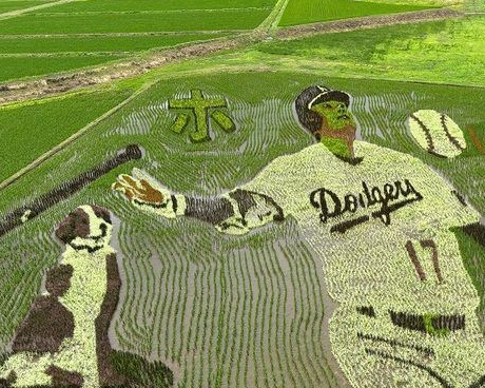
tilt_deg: -25.5
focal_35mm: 45
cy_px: 262
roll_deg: +1.9
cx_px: 313
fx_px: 646
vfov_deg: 33.1
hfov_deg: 40.8
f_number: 1.6
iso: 50
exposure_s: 1/3106
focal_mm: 5.96
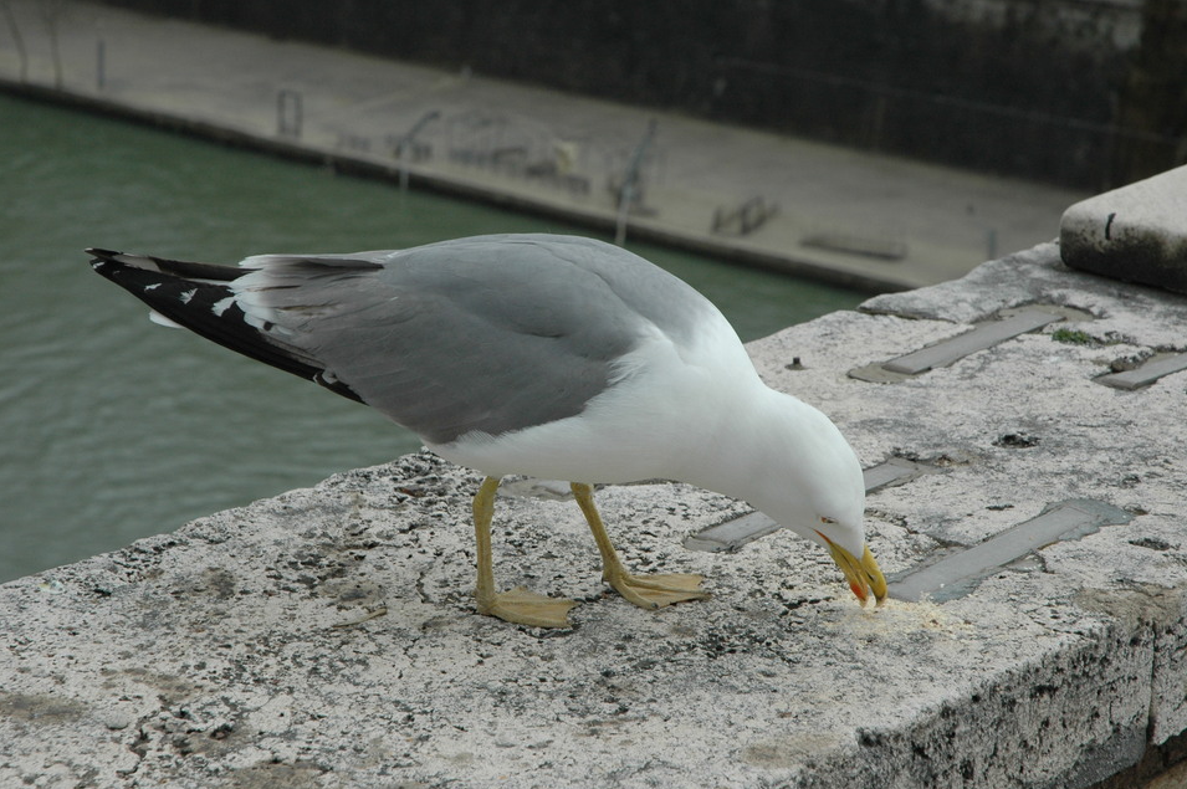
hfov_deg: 18.6
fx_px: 3624
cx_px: 577
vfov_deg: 12.4
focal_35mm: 110
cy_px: 382
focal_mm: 70
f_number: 9
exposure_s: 1/320
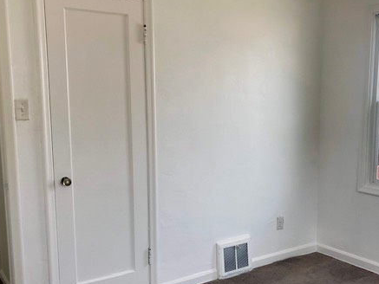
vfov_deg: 35.0
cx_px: 223
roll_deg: -0.8
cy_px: 169
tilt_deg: -9.4
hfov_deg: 45.6
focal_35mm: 41
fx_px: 449
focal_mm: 4
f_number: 1.8
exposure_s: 1/156
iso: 20
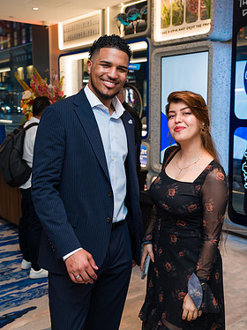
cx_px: 126
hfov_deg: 33.6
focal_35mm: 43
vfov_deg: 43.9
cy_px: 164
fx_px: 410
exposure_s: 1/160
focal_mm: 28
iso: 800
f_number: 3.2
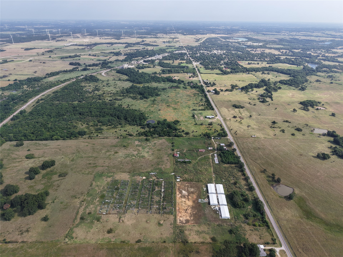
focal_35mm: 24
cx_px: 172
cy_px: 128
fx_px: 238
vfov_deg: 56.8
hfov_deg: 71.6
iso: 170
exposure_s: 1/3000
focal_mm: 8.67
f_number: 1.8
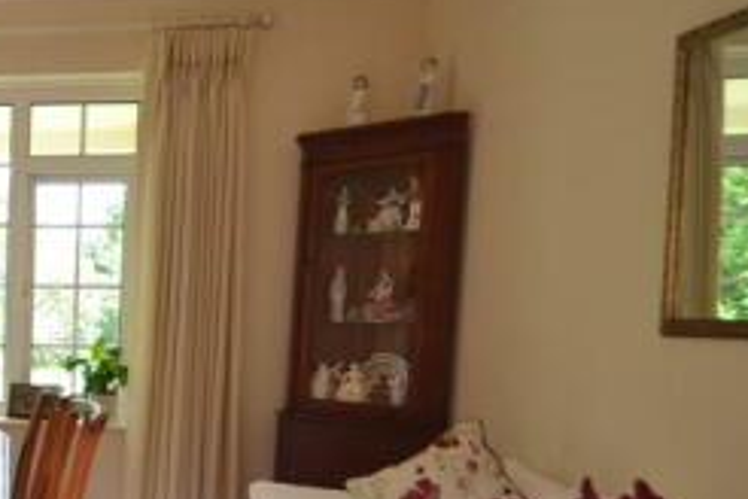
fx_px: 831
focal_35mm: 40
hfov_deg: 36.4
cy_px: 354
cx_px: -166
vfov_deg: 32.9
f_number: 3.5
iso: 400
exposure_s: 1/60
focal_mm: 10
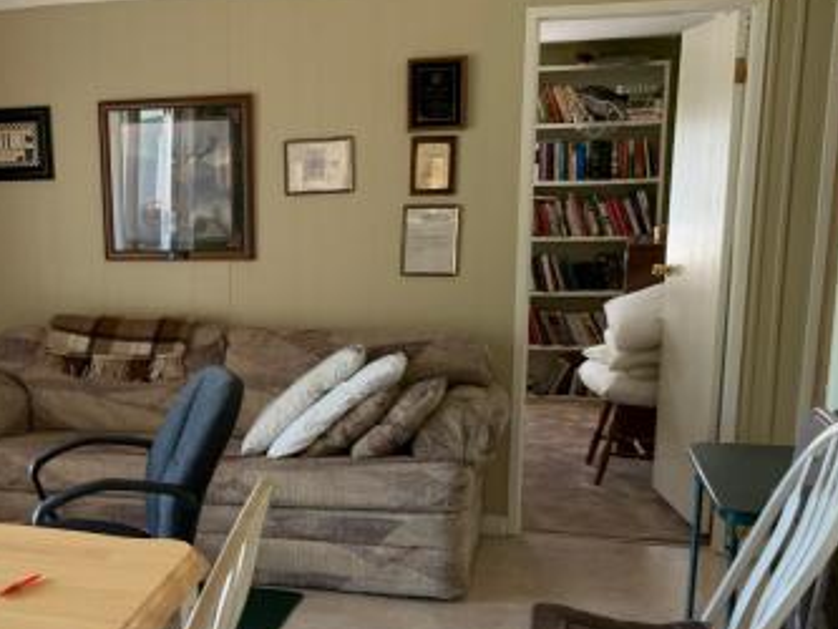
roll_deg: +2.8
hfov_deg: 36.6
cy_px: 465
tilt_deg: -12.8
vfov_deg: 28.7
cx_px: 146
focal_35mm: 50
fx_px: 1211
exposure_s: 1/60
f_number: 1.8
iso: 250
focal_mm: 4.25
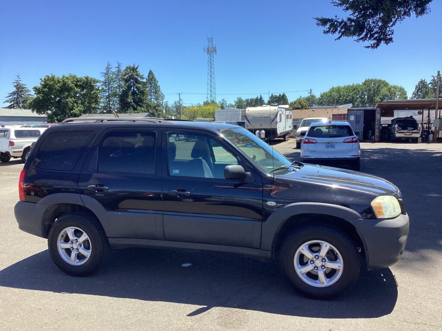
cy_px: 166
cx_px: 221
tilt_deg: -6.0
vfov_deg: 45.4
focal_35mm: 31
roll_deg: +0.6
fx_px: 396
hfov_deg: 58.4
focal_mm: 3.3
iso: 25
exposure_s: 1/696
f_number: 2.4
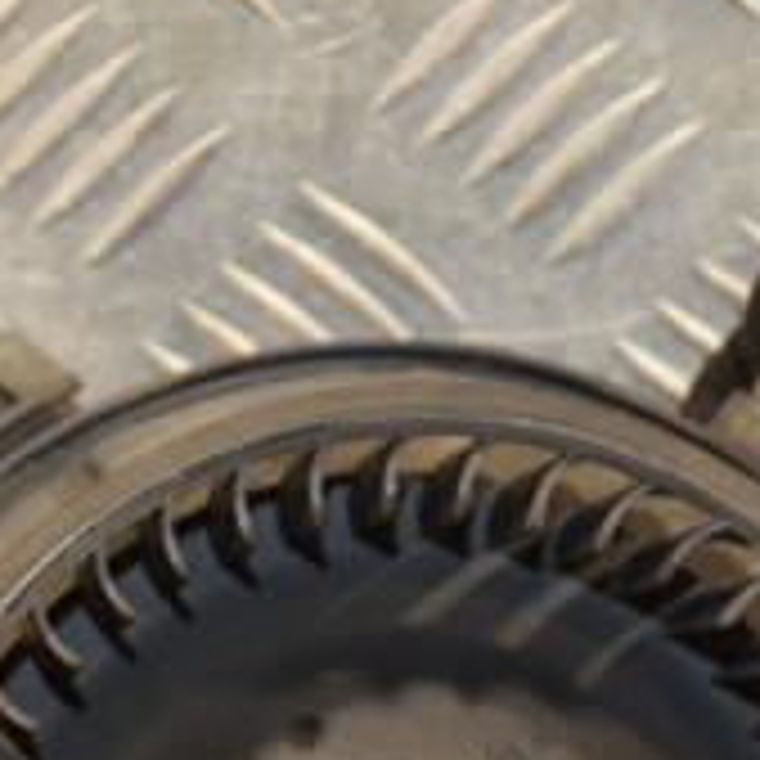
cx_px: 261
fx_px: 8967
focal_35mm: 361
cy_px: 850
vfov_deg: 4.8
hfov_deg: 4.9
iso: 800
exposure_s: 1/100
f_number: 5.3
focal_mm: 80
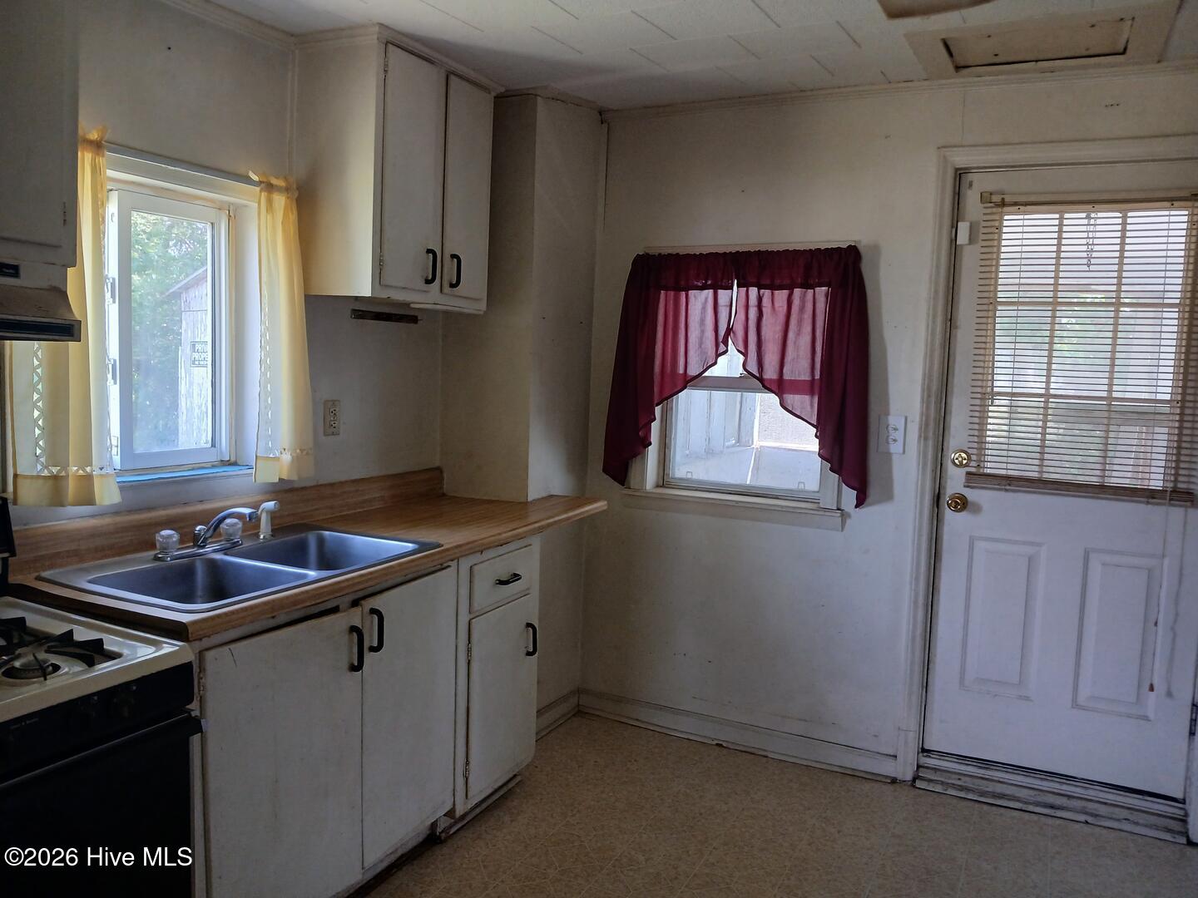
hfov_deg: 67.3
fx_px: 900
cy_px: 449
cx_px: 599
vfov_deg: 53.1
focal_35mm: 26
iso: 160
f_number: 1.8
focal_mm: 3.98
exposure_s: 1/60
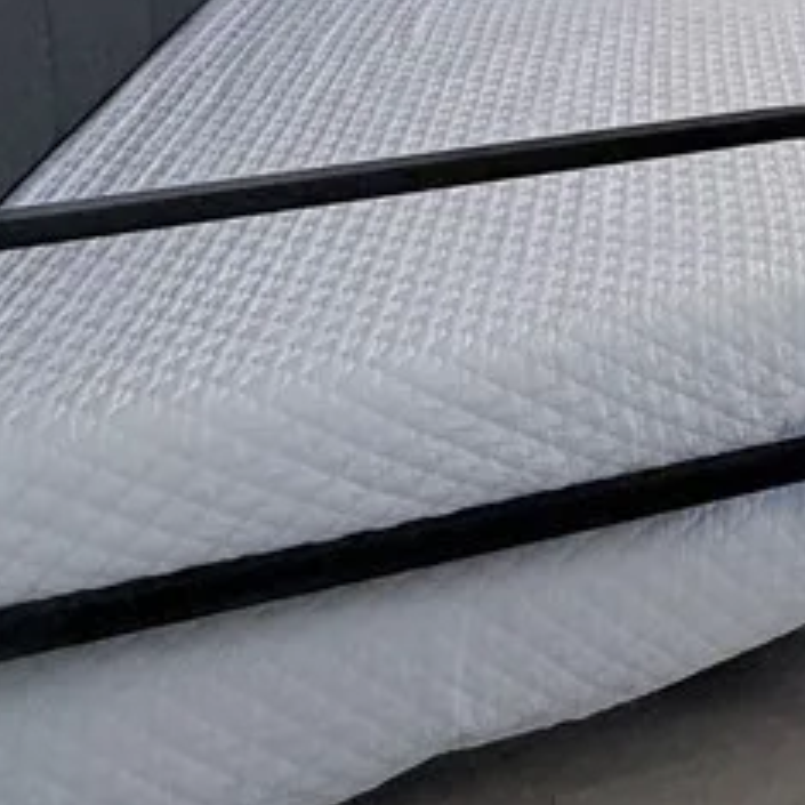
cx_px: 1288
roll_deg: -1.9
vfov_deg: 26.5
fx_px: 1421
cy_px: -260
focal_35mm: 54
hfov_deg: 23.4
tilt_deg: -9.4
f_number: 2.2
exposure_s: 1/60
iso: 250
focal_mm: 2.22
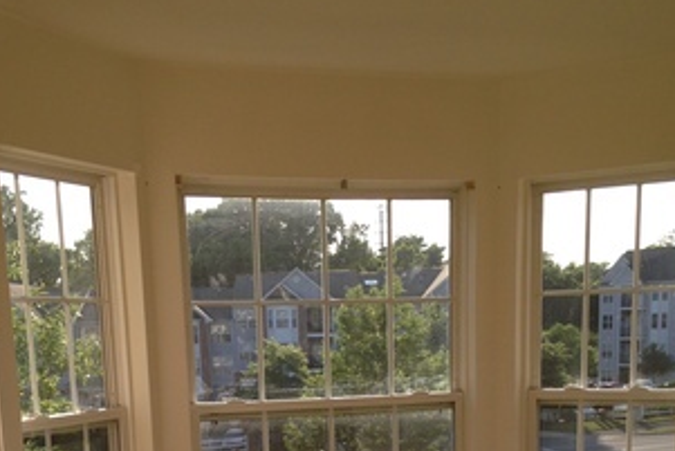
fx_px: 1069
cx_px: 329
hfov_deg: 35.0
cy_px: 478
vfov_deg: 22.6
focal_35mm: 57
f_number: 2.4
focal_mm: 4.12
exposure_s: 1/686
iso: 50
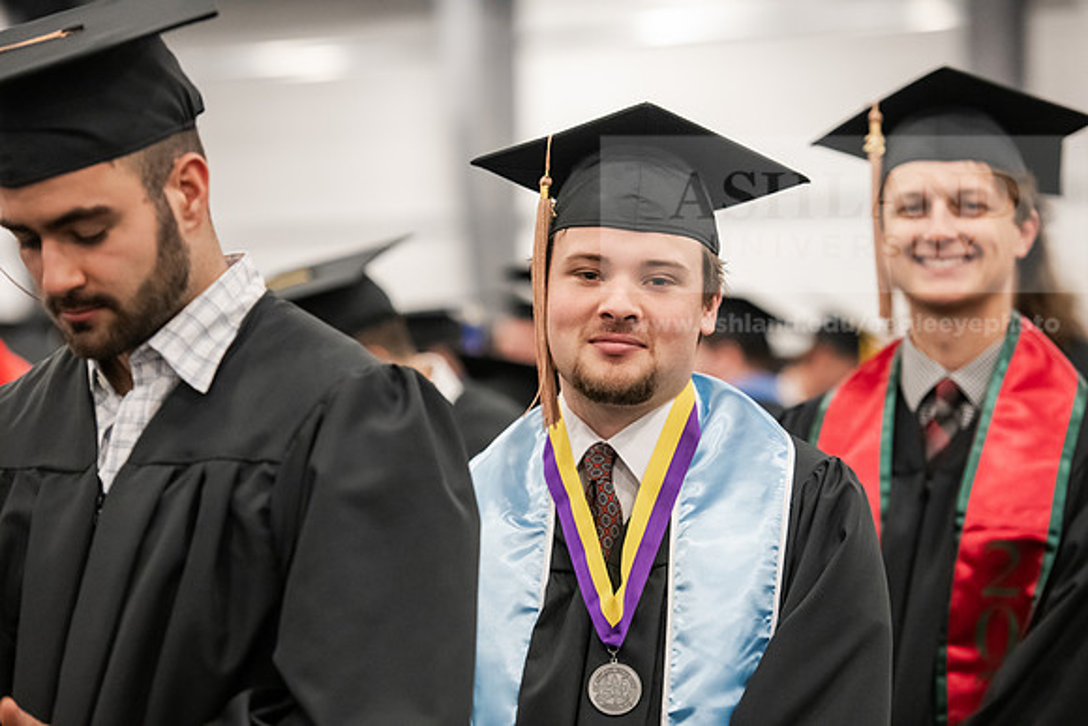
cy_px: 363
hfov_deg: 15.2
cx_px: 544
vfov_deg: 10.2
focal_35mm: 135
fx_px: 4081
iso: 4000
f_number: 3.5
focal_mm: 135
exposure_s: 1/200
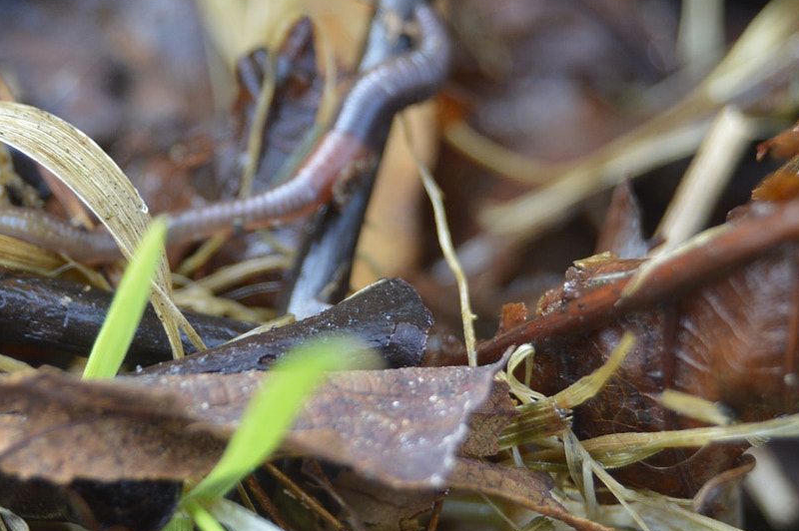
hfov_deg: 12.5
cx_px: 366
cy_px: 141
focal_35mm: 165
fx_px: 3659
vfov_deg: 8.3
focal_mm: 55
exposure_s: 1/60
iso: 450
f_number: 5.6
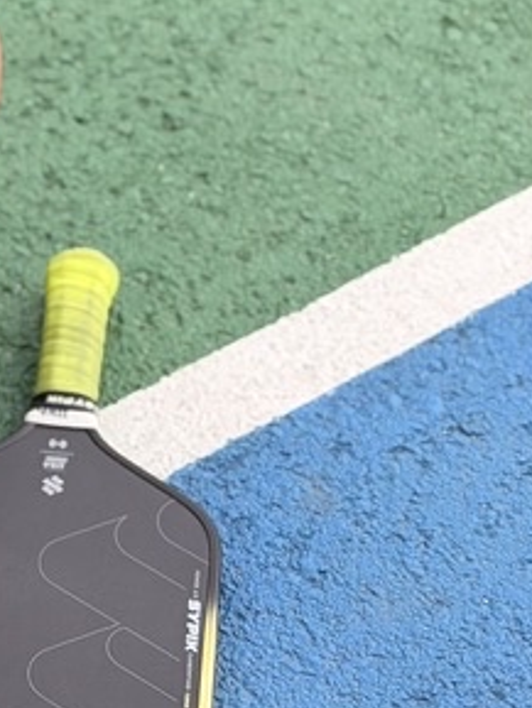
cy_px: 56
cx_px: -346
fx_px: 3481
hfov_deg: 8.5
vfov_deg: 11.5
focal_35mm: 170
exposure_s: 1/218
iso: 64
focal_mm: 6.76
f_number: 1.78
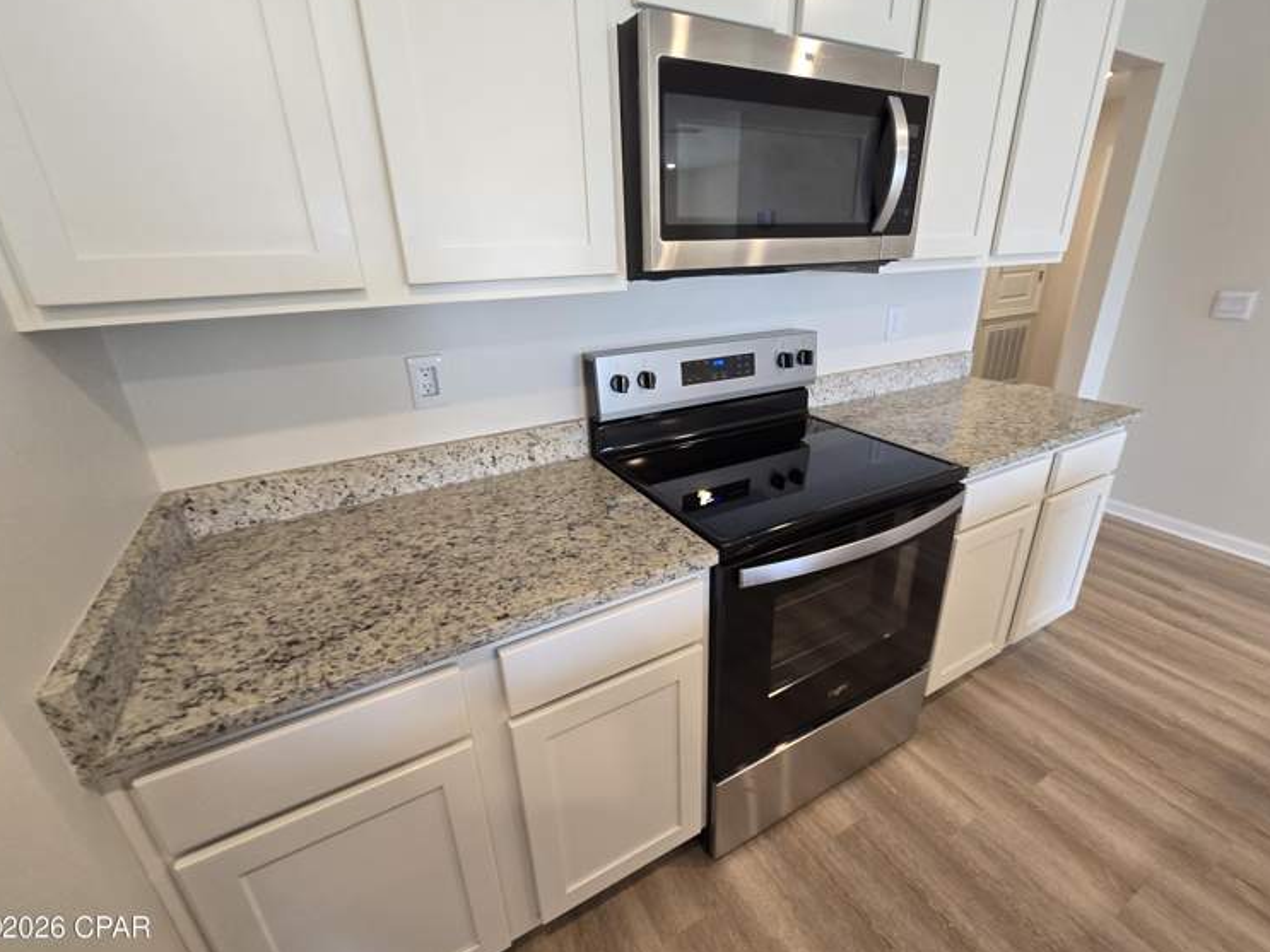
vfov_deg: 85.6
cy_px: 461
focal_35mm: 14
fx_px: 514
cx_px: 661
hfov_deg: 102.0
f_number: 2.2
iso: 160
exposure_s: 1/60
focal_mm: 2.2
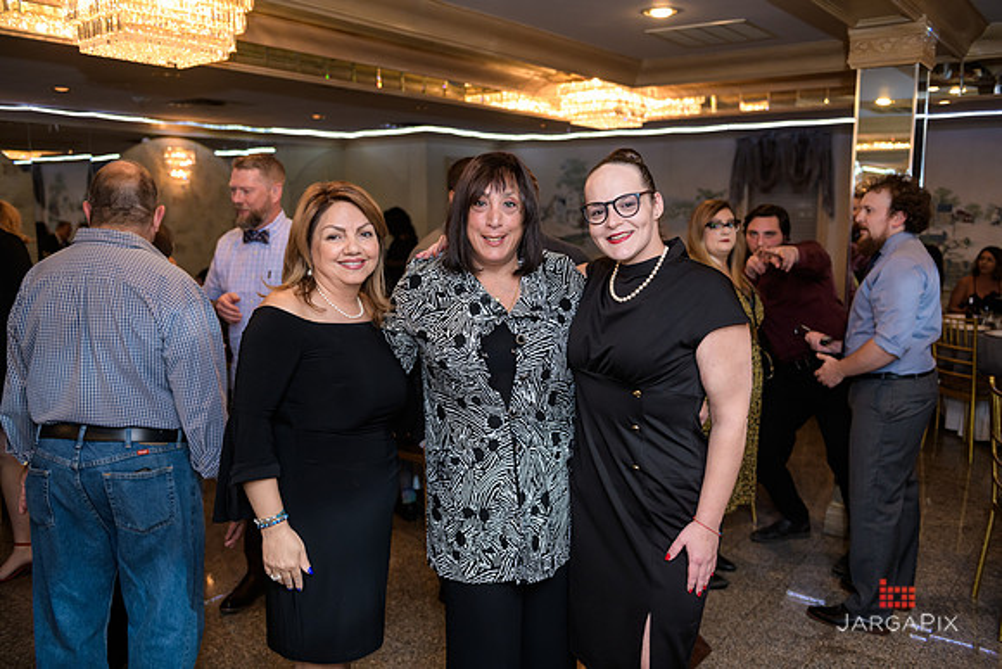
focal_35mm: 32
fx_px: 891
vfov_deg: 41.1
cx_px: 501
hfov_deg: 58.7
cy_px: 334
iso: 800
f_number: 3.2
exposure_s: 1/125
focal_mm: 32
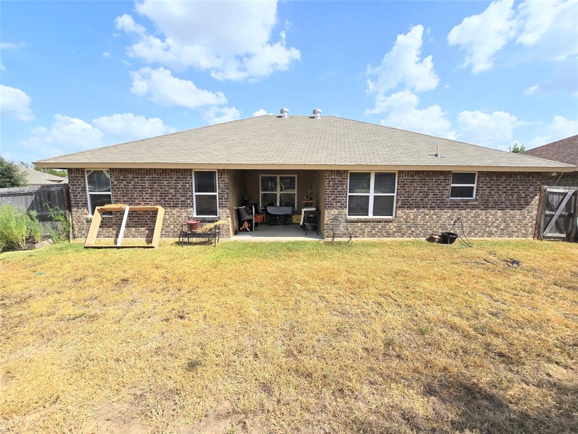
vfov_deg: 89.9
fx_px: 217
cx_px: 289
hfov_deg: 106.2
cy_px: 217
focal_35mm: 13
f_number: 2.2
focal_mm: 2.2
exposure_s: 1/2314
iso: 50
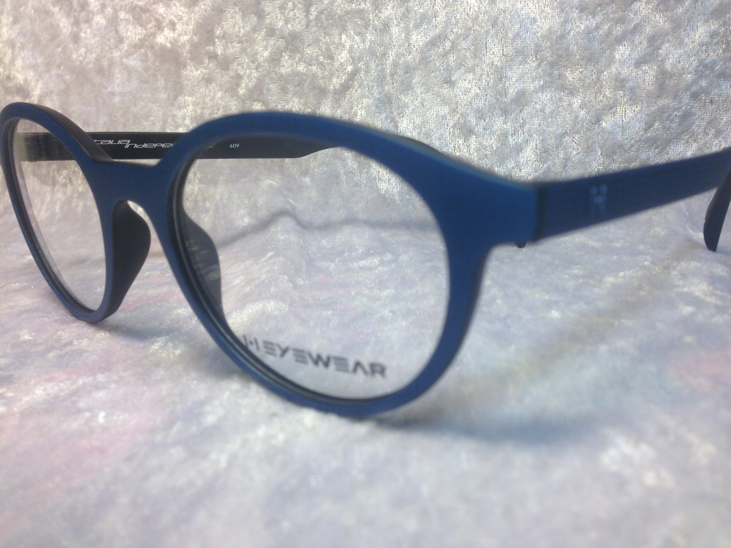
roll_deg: +0.1
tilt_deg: -10.0
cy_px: 274
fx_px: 697
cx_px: 366
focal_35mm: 33
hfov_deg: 55.4
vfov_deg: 42.9
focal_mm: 4.12
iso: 64
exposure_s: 1/100
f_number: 2.4
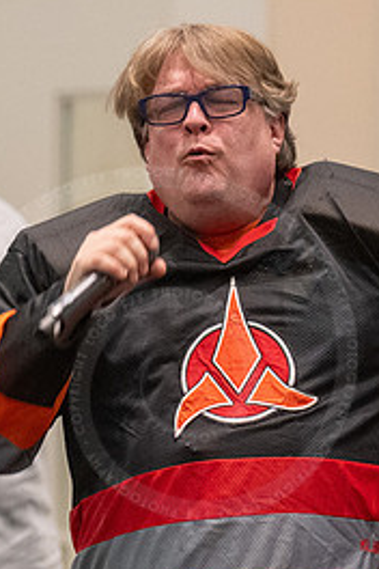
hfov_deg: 2.4
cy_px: 429
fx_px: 9079
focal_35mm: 575
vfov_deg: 3.6
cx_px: 19
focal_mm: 150
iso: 2000
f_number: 2.8
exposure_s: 1/250
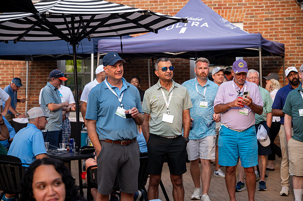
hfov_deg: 28.9
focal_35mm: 70
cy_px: 100
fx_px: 589
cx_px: 152
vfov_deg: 19.4
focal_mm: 70
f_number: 4
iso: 500
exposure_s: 1/640
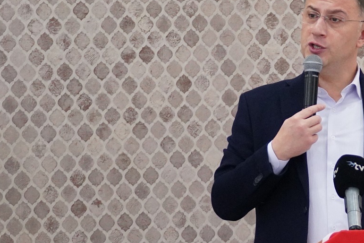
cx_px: 397
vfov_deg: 2.8
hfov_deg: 4.2
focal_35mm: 490
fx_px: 4954
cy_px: 292
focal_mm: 124
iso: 2500
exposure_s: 1/200
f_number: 2.8
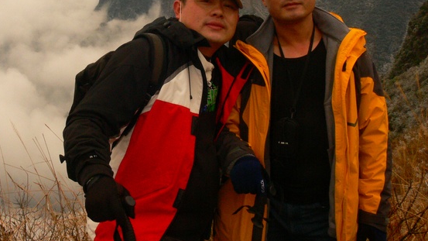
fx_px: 647
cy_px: 22
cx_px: 154
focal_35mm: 57
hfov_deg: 36.3
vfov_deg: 20.6
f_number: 11
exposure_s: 1/100
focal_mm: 7.4
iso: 200
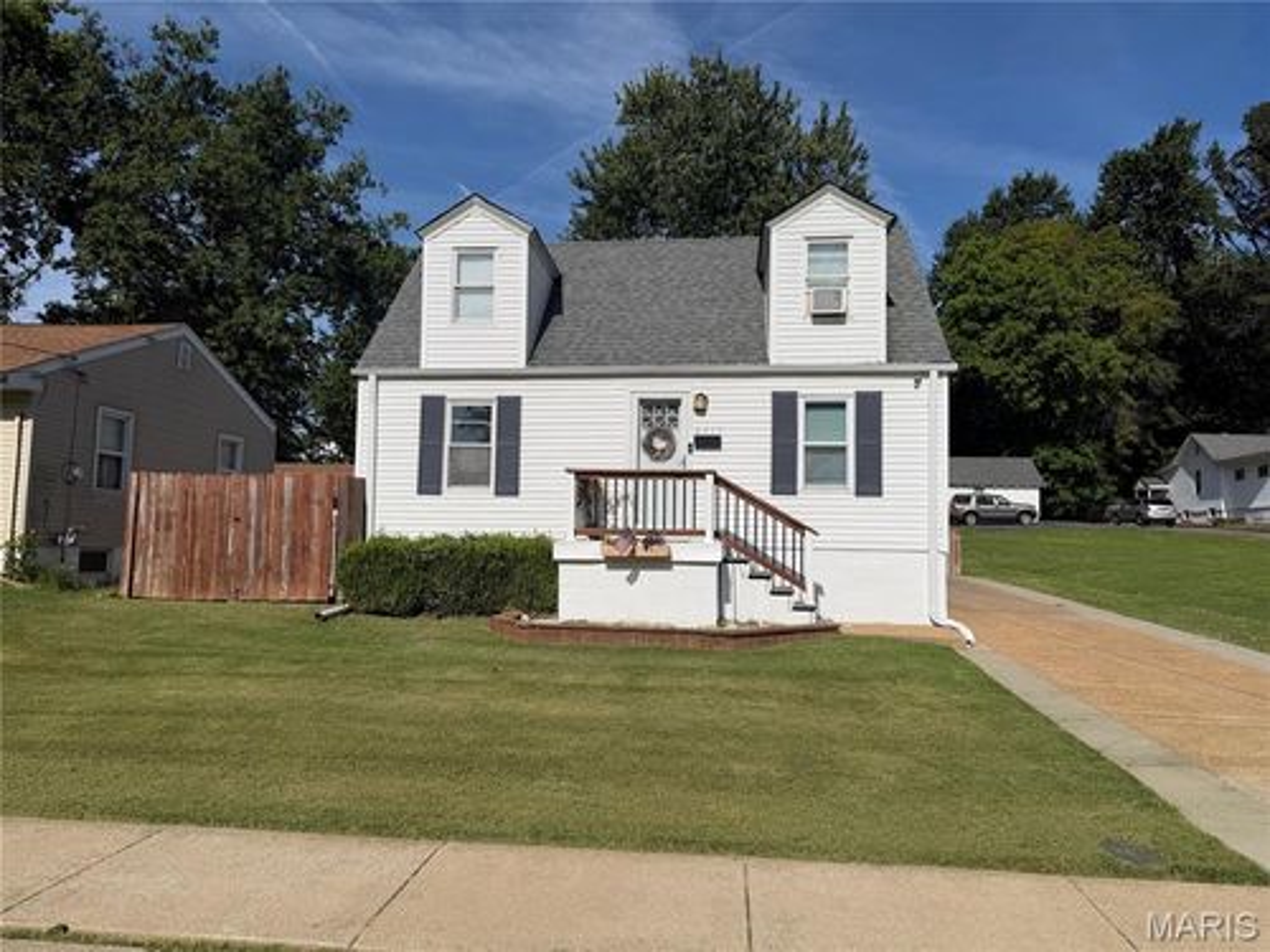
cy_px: 476
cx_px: 635
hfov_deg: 71.6
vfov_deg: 56.8
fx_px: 881
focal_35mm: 24
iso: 80
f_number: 1.78
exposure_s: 1/11905
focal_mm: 6.76
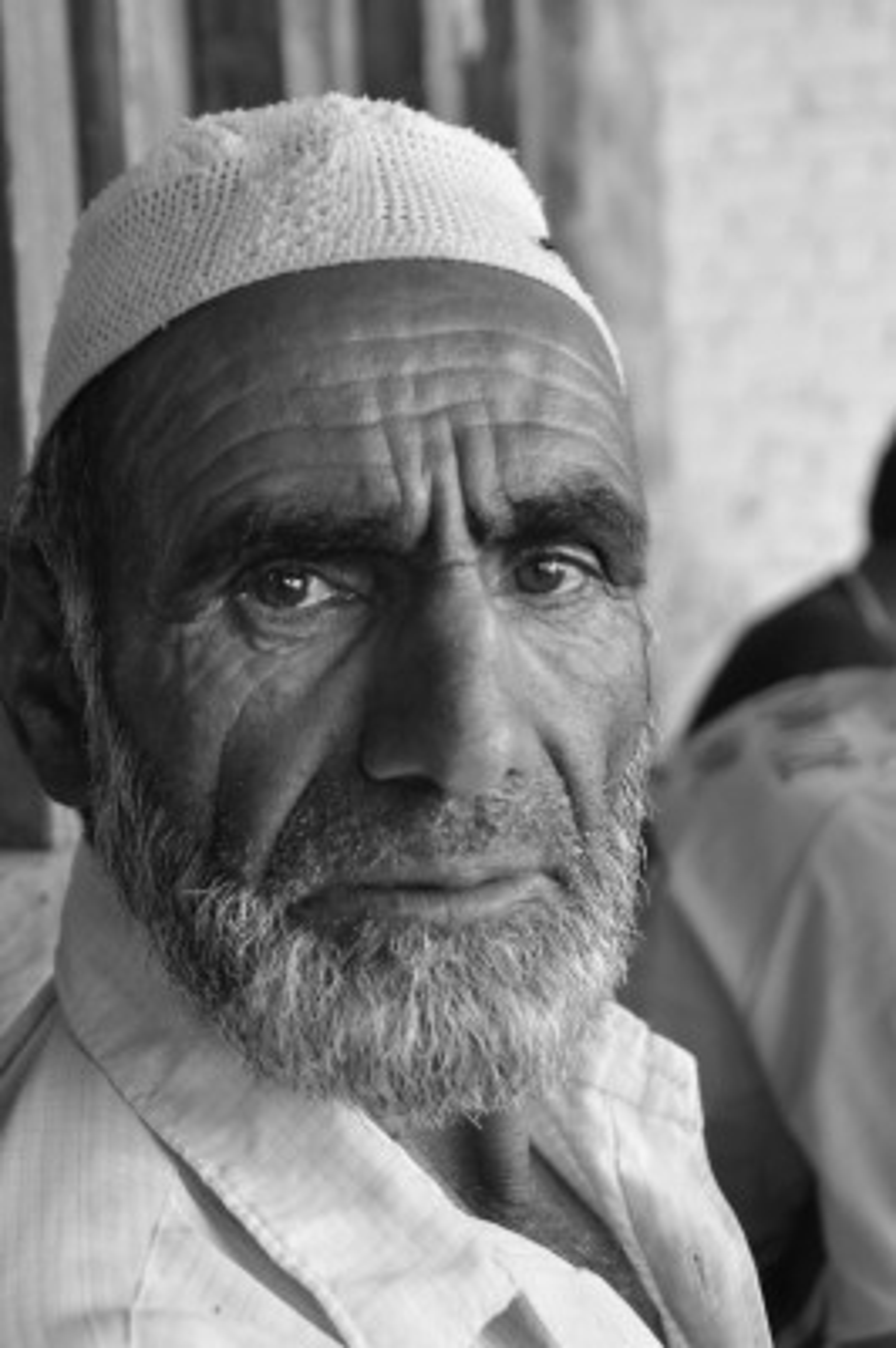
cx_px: 448
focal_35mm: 63
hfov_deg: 21.5
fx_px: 2356
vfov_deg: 31.9
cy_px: 674
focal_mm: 42
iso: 400
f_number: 4.5
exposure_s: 1/80
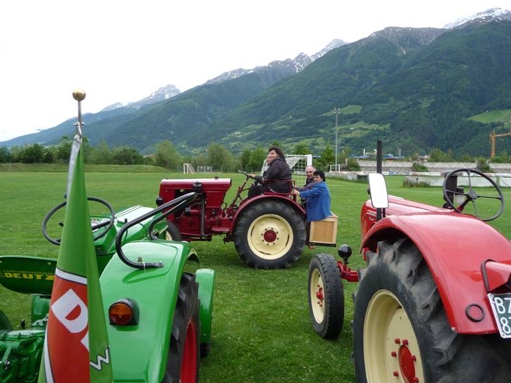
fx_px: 428
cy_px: 187
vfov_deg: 48.2
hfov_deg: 61.7
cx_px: 260
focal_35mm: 29
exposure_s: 1/250
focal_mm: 4.7
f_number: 3.3
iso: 100
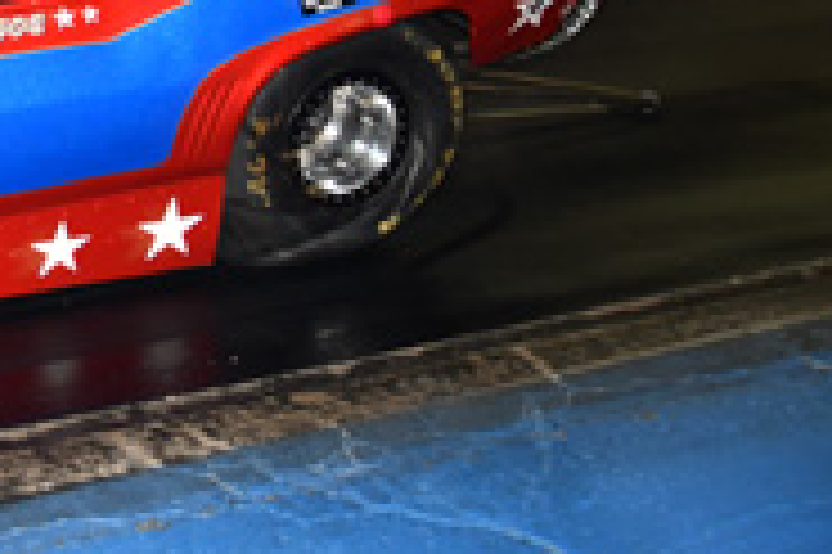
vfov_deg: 20.2
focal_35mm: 65
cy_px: 0
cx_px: -252
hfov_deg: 26.3
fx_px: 1501
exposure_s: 1/50
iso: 500
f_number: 3.5
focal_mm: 16
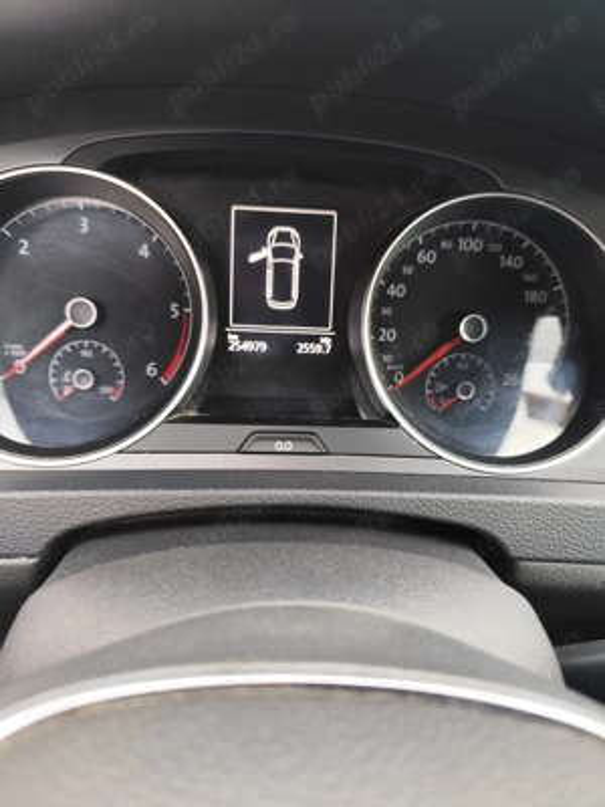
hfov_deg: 58.9
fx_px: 536
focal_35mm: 23
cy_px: 404
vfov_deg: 73.9
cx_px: 302
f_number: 1.65
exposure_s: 1/100
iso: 250
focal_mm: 6.19
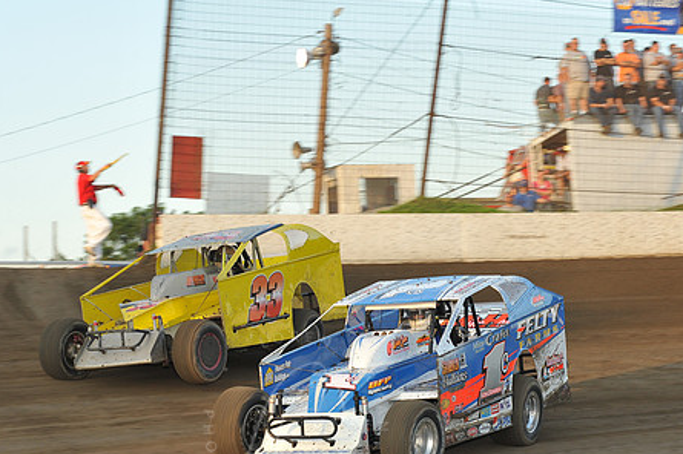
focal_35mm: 112
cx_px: 295
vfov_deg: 12.2
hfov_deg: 18.3
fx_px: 2123
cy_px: 282
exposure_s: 1/320
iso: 640
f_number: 8
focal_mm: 86
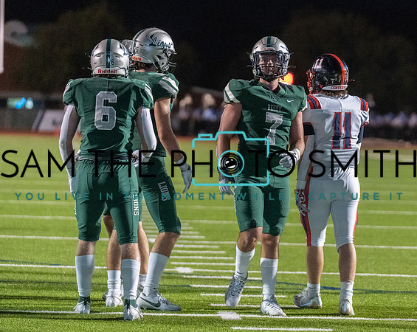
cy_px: 160
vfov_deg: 7.8
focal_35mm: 197
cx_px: 288
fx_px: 2431
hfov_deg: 9.8
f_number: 2.8
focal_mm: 138
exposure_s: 1/1000
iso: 10000
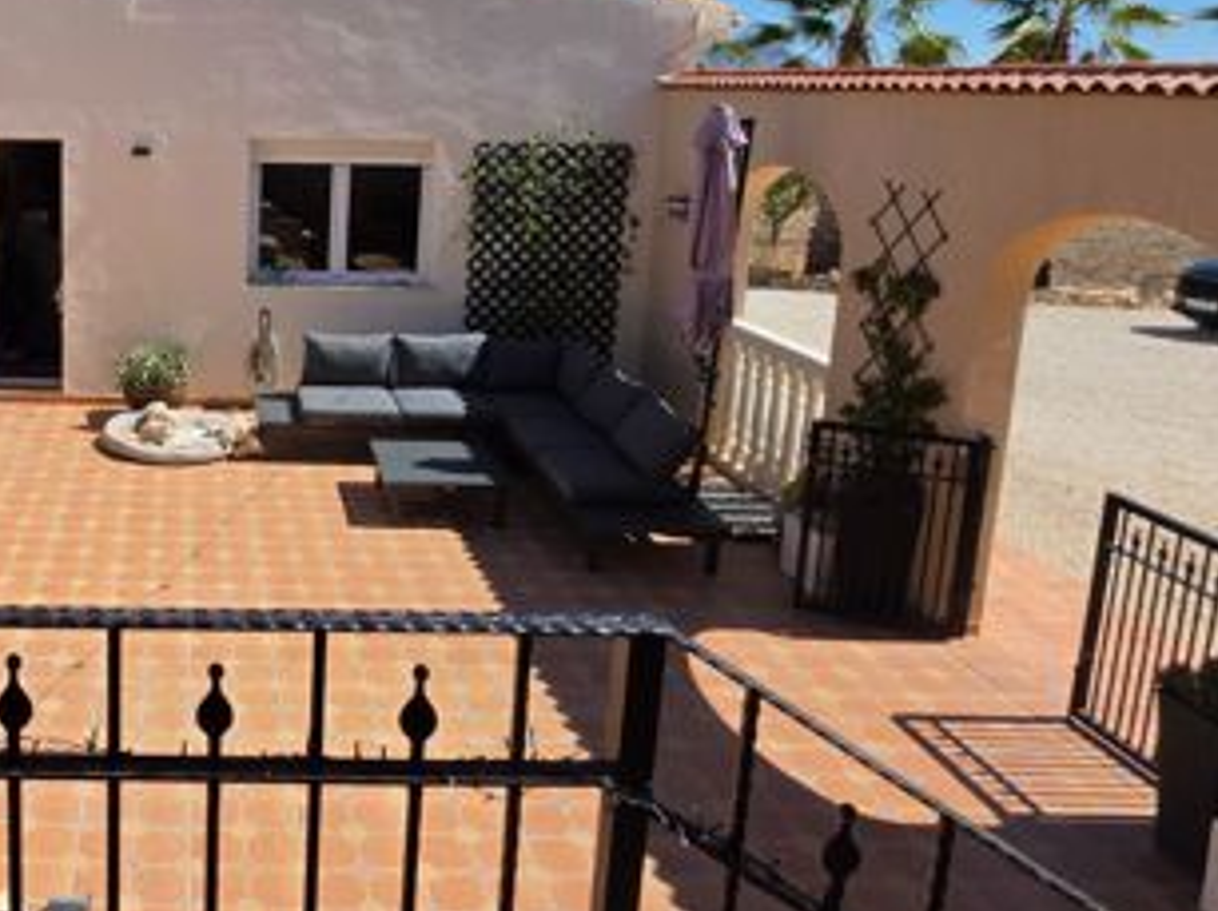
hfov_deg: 53.3
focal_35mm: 30
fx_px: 1055
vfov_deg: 45.9
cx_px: 145
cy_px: 290
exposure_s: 1/2701
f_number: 1.9
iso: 32
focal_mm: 2.2
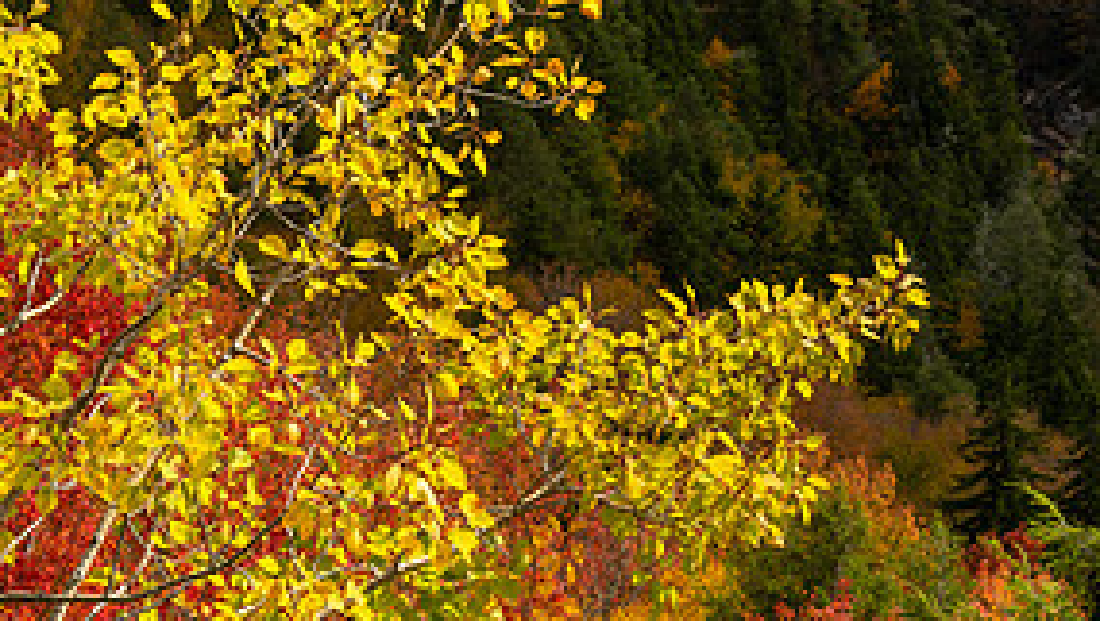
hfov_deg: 16.2
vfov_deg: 9.2
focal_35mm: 132
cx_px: 567
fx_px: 3854
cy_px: 426
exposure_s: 1/30
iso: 100
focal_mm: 62
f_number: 13
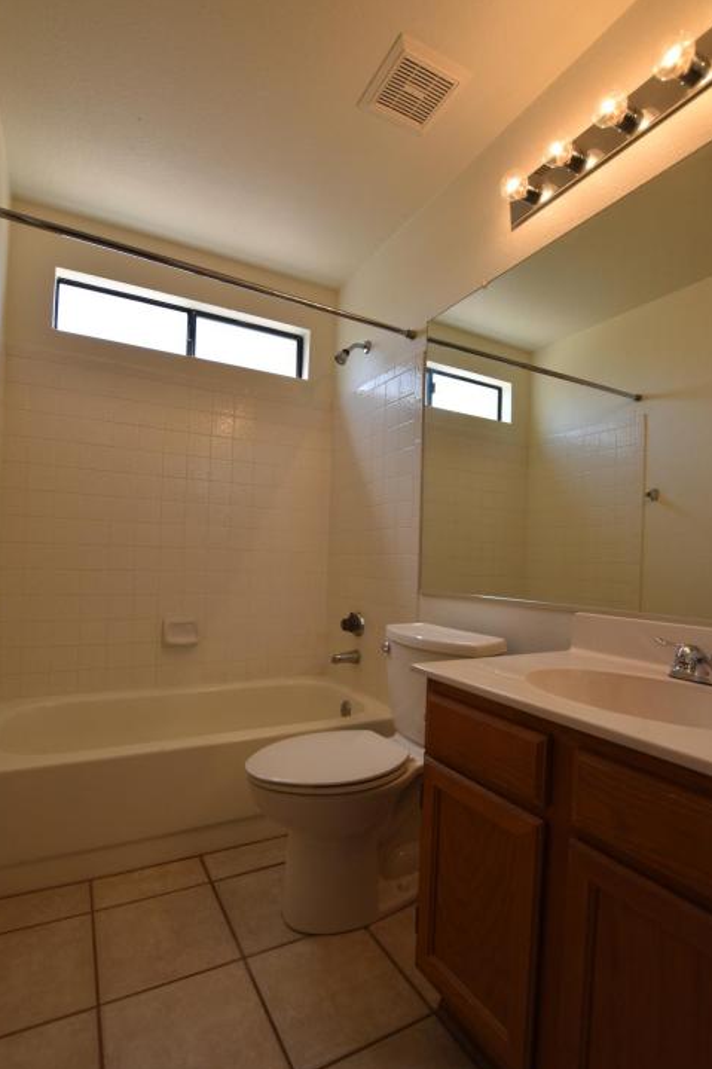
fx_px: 475
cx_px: 340
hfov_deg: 73.7
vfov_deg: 96.7
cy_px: 564
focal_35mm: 16
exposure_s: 1/160
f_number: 6.3
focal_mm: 10
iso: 400
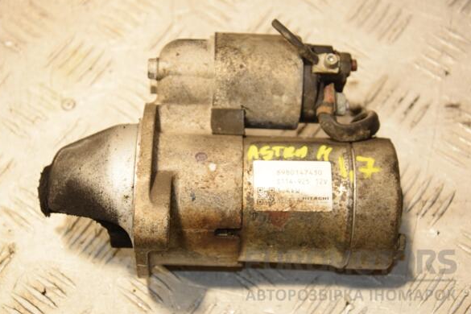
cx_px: 230
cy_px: 155
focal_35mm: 80
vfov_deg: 17.1
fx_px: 1047
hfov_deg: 25.4
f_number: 5.6
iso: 800
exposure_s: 1/200
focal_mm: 52
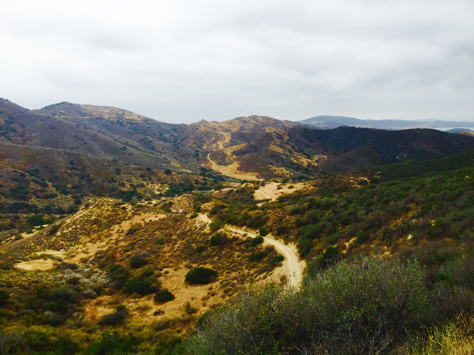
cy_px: 178
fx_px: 397
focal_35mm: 29
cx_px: 237
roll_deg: +0.2
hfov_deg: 61.7
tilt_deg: -7.6
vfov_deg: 48.2
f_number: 2.2
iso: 32
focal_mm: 4.15
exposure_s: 1/942
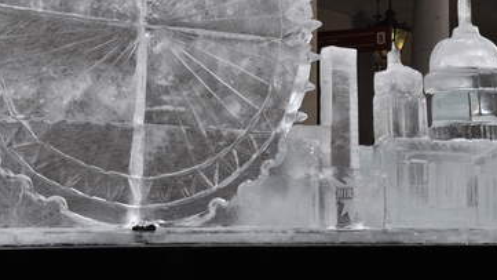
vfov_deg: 13.5
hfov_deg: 23.6
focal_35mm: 89
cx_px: 392
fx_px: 1173
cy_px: 49
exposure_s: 1/200
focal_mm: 32
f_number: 11
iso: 200
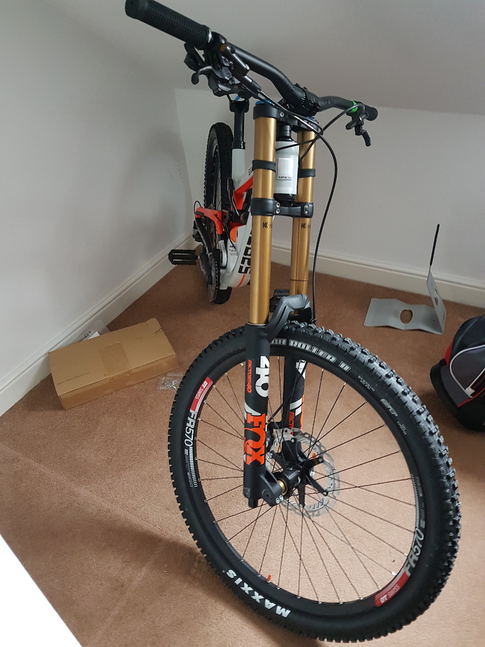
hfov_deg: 53.1
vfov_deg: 67.3
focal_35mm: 26
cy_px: 324
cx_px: 242
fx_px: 486
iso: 200
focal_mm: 4.2
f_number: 1.7
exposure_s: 1/11
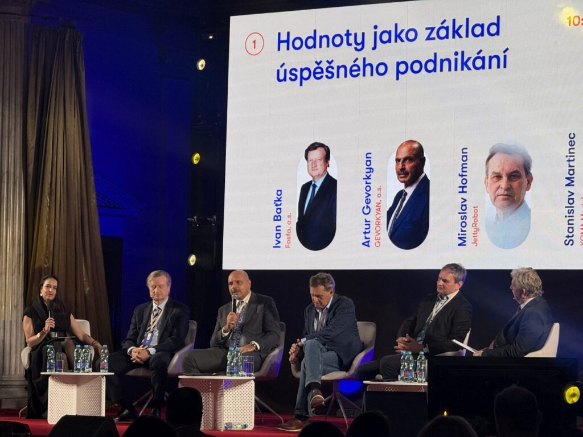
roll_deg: -0.9
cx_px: 292
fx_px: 2021
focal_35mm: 120
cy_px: 218
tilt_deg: +3.7
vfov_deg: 12.3
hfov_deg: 16.4
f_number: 2.8
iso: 64
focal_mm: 15.66
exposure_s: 1/118
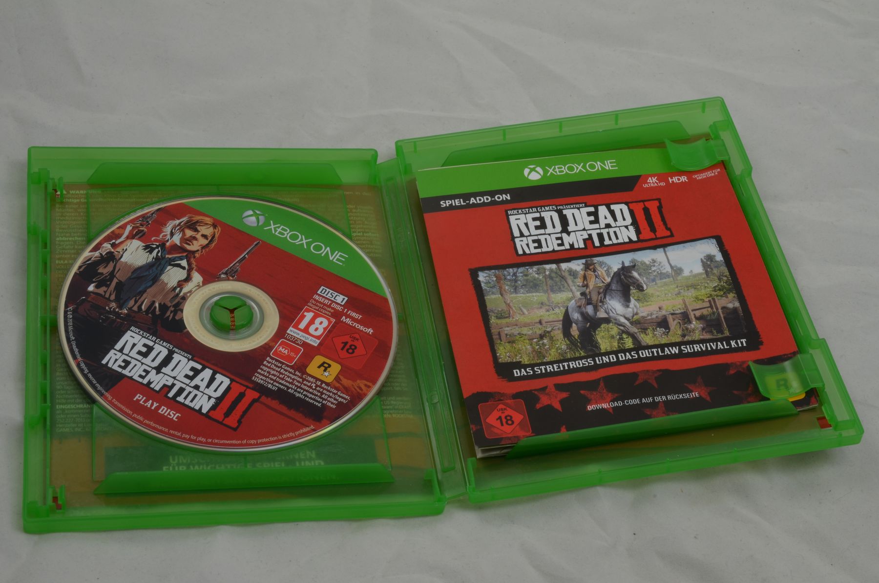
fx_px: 1462
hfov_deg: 33.5
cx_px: 440
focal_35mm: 60
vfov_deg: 22.5
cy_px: 292
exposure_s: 1/2.5
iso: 100
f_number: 20
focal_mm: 40
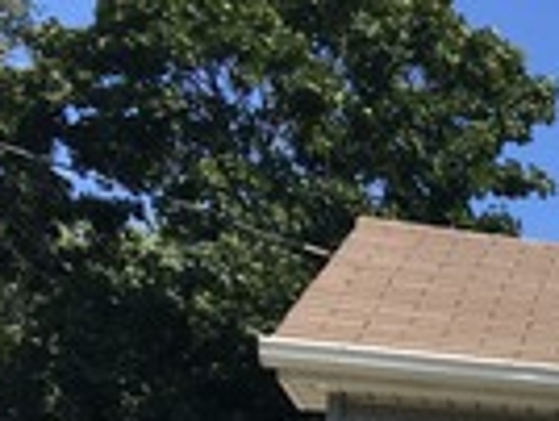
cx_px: 1214
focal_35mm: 138
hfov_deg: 12.2
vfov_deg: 10.0
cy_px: 859
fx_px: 2233
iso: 25
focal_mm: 4.15
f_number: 2.2
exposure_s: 1/1399
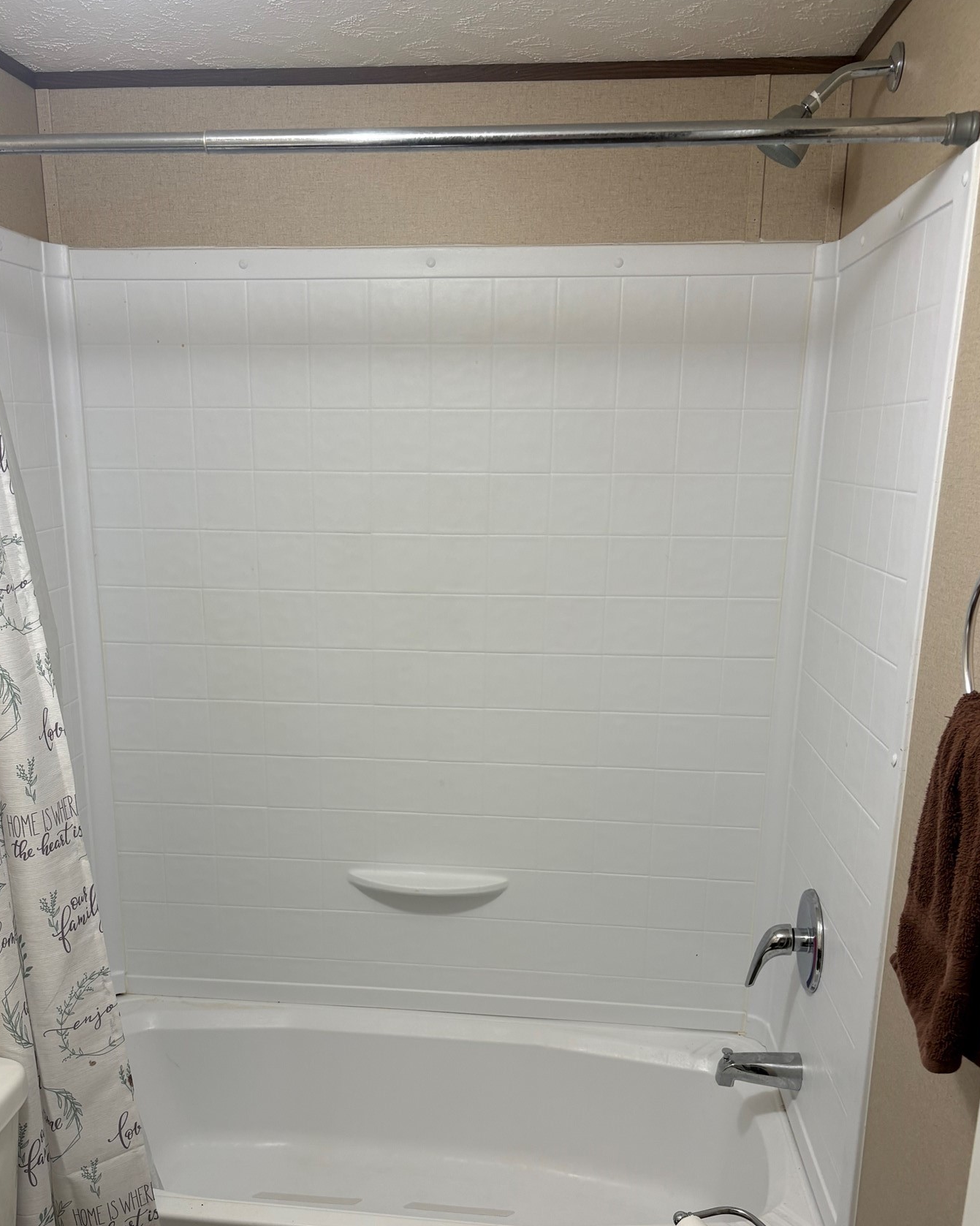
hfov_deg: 47.0
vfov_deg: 56.7
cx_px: 426
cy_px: 746
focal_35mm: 31
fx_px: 1124
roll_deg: -0.6
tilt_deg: -14.9
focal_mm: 5.96
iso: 80
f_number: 1.6
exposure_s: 1/60
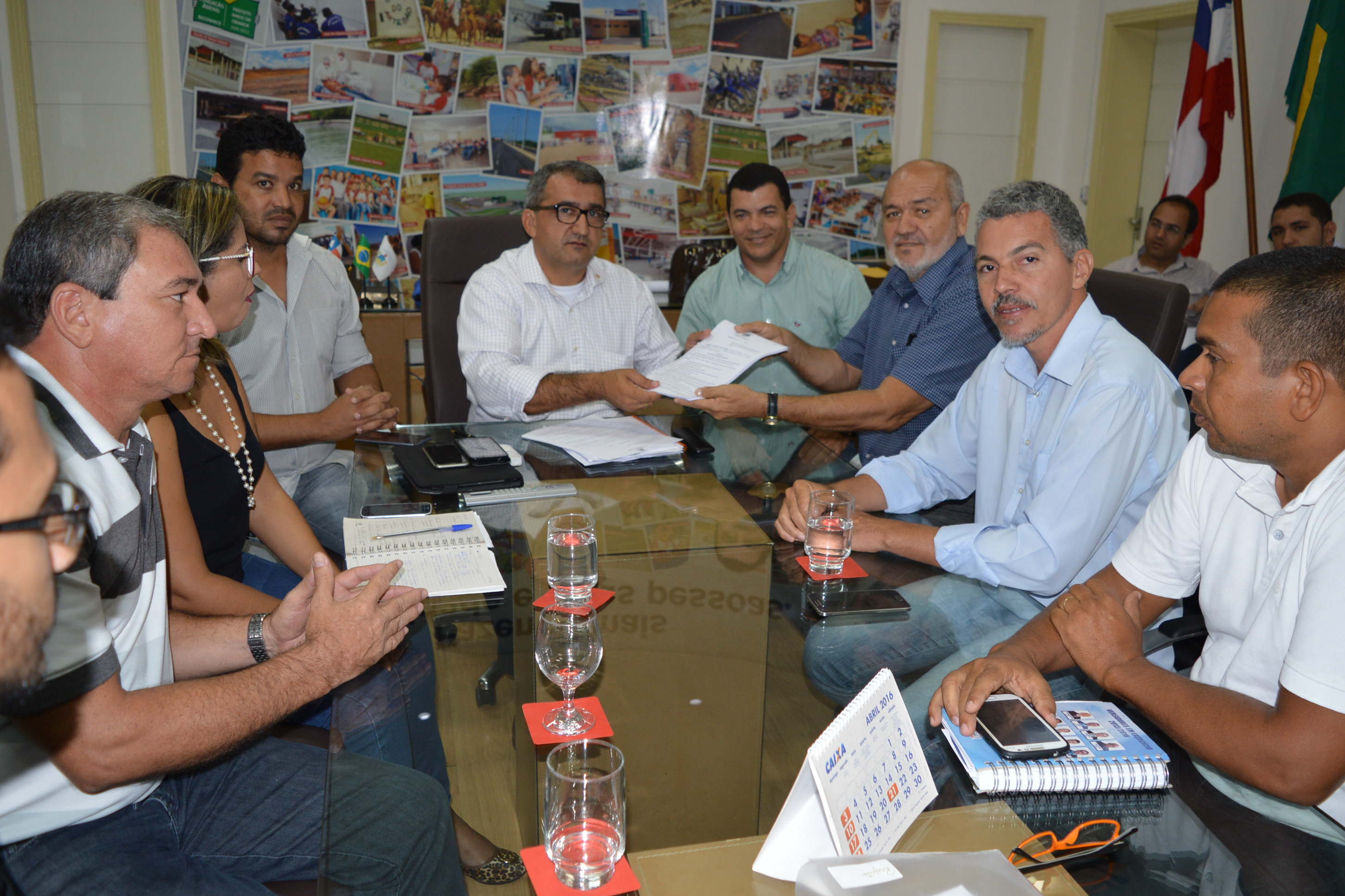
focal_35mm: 28
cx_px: 698
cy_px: 433
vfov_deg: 46.4
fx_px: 1046
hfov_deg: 65.5
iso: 450
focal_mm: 18
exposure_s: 1/60
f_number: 3.5
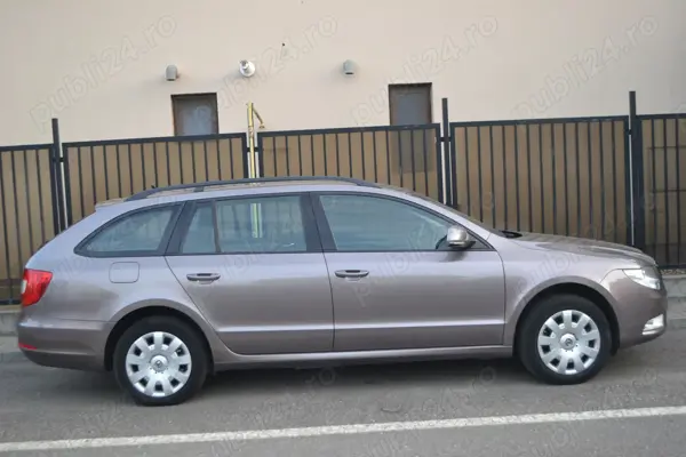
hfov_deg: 49.6
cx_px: 343
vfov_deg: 34.2
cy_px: 228
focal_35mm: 39
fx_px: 743
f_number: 4.5
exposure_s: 1/80
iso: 400
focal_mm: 26
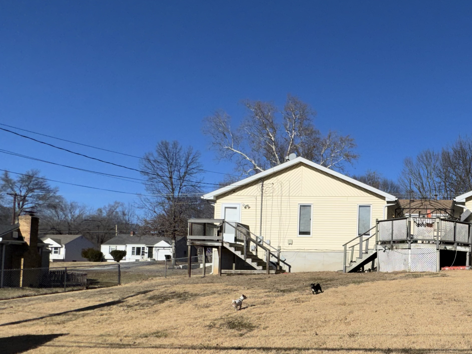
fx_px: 409
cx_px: 421
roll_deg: +0.8
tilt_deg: +4.5
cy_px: 252
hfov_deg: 52.9
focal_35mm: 30
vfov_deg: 45.6
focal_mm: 2.22
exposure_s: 1/4367
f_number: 2.2
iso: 32
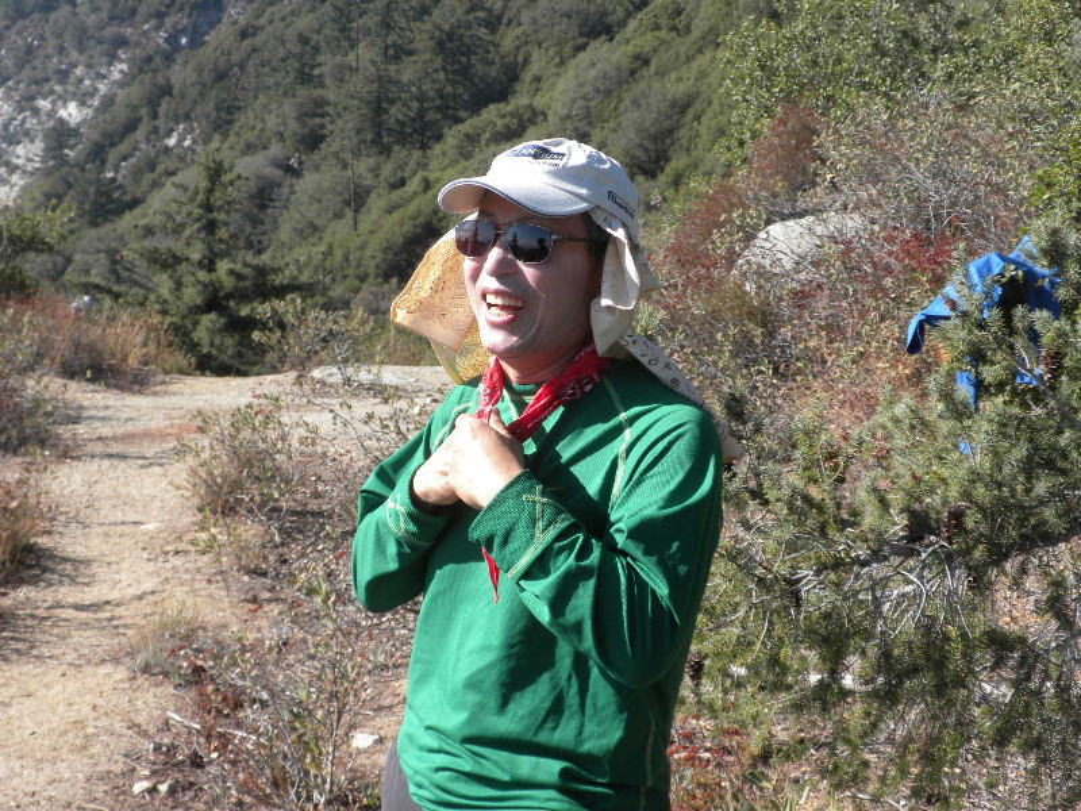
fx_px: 1874
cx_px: 540
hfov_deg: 32.2
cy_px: 406
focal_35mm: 60
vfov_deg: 24.4
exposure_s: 1/452
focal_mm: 10.7
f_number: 4.7
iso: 122
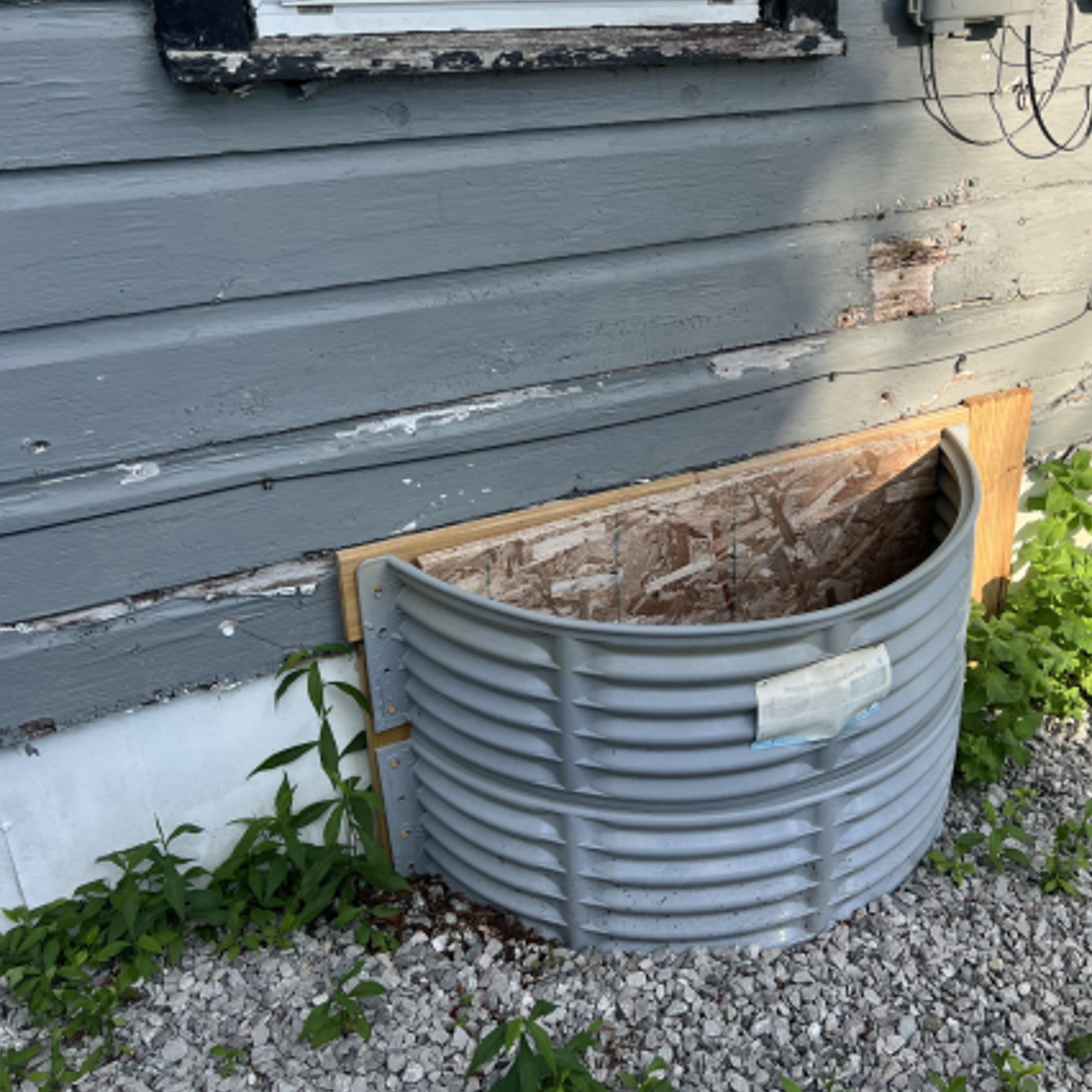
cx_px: 773
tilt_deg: -23.6
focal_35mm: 36
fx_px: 1285
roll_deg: -0.6
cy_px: 456
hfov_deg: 45.0
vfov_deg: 45.9
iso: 50
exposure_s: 1/1531
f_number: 1.5
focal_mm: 5.7
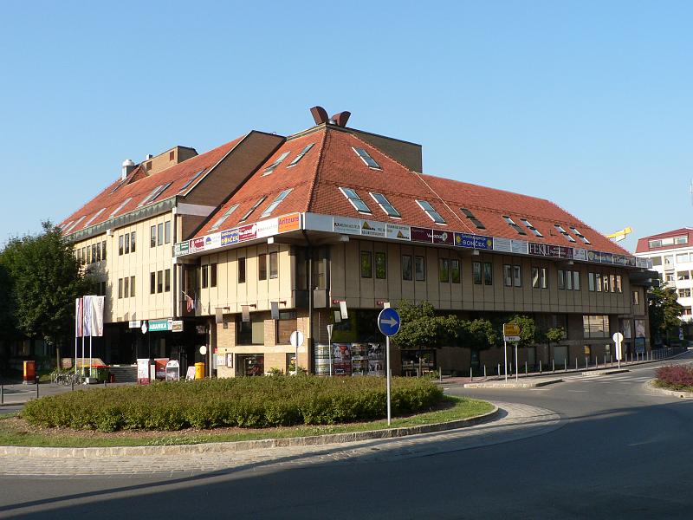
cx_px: 346
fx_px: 721
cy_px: 260
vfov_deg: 39.7
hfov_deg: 51.4
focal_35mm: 36
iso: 80
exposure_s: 1/400
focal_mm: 6
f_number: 4.5
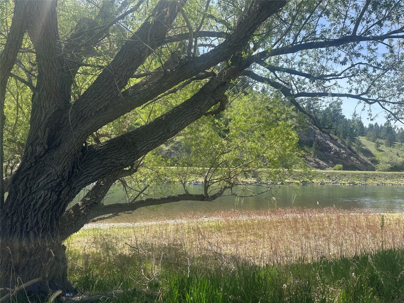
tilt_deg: +4.4
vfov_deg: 56.8
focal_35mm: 24
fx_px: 280
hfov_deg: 71.6
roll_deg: -1.9
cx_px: 202
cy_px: 152
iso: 80
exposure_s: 1/1779
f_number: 1.78
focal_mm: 6.86
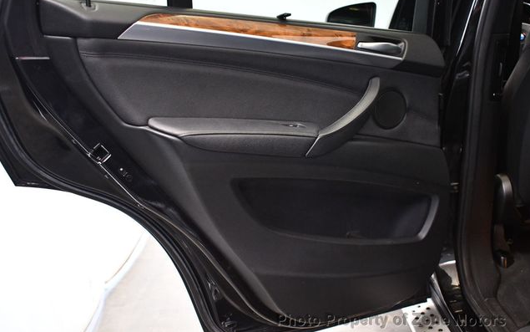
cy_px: 157
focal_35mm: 38
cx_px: 266
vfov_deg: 33.6
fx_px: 549
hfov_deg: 51.5
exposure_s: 1/60
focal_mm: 25
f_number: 4
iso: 3600
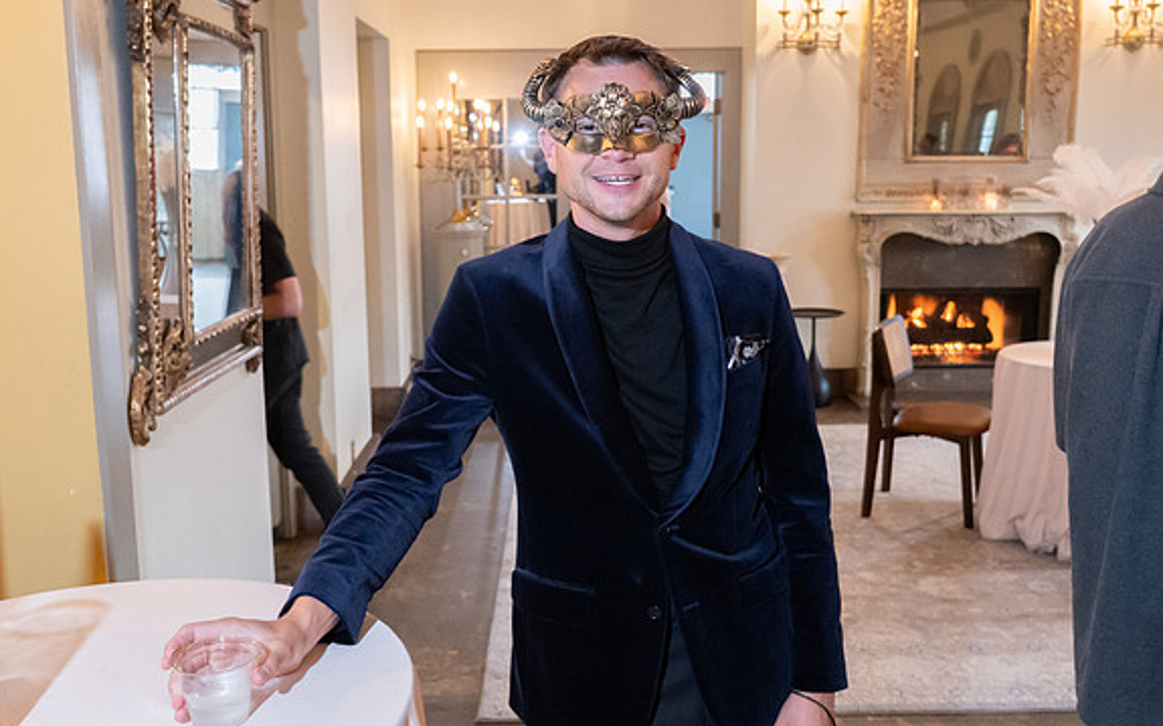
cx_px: 578
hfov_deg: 52.8
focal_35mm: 37
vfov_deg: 34.4
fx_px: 1172
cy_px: 352
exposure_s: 1/80
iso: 2500
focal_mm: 24
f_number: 5
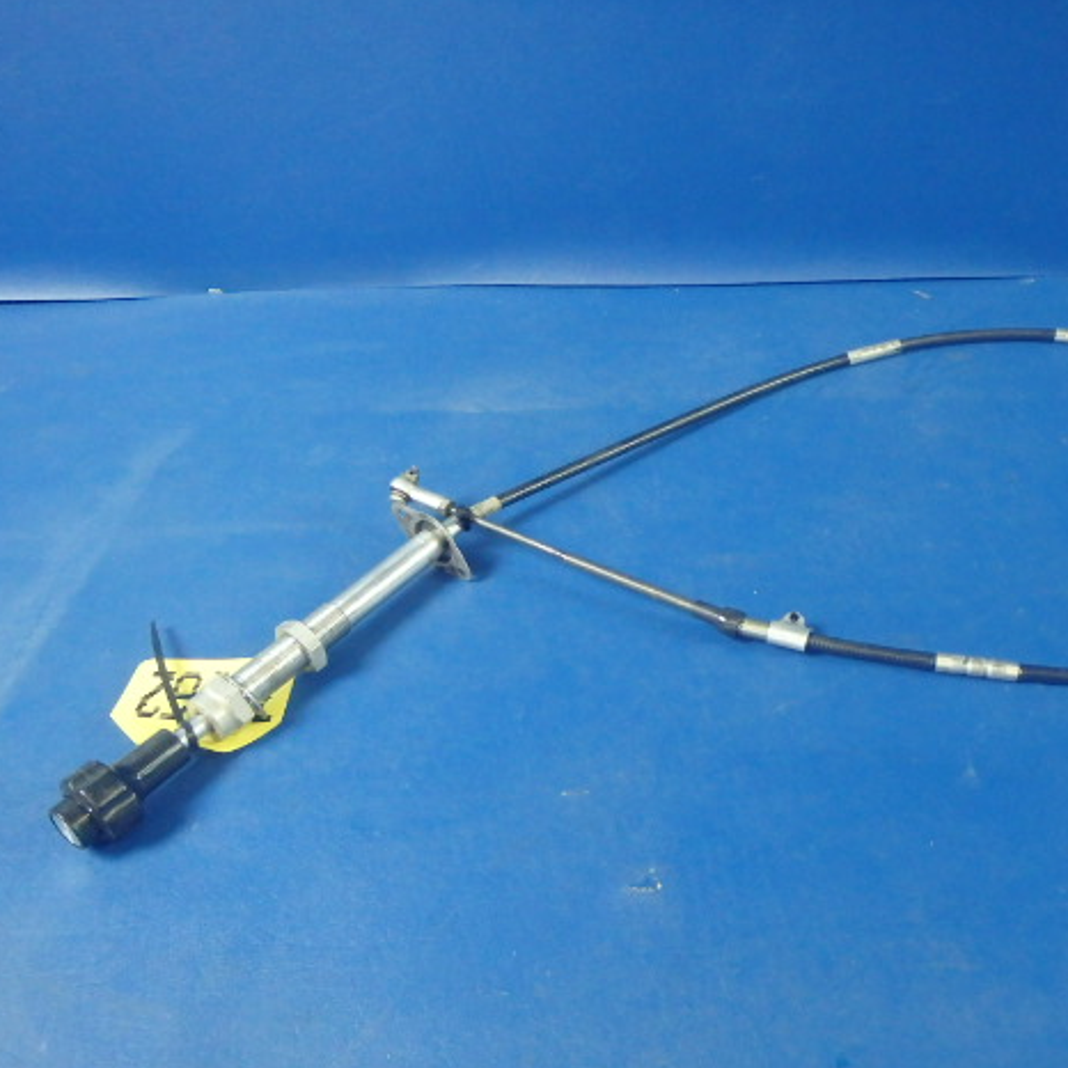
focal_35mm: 34
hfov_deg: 47.6
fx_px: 1187
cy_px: 539
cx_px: 717
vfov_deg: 48.5
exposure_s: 1/30
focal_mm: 5
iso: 800
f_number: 3.9
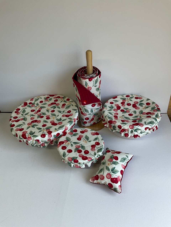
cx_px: 86
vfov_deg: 61.7
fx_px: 191
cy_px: 114
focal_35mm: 29
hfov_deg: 48.2
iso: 16
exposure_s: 1/100
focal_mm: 3
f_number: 1.8
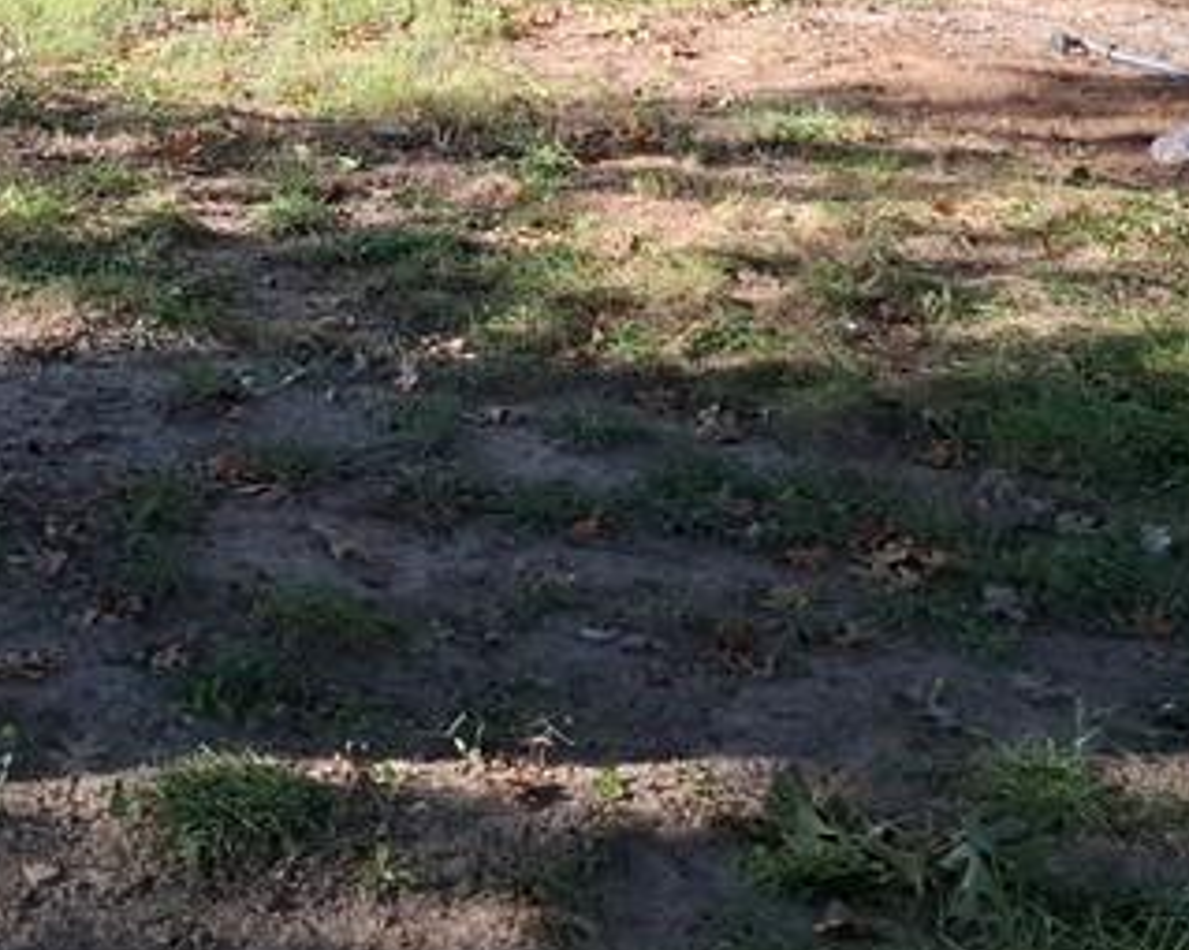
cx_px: 276
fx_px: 2533
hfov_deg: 26.0
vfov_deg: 20.5
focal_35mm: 72
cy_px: -37
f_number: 1.8
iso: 50
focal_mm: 5.54
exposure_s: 1/505
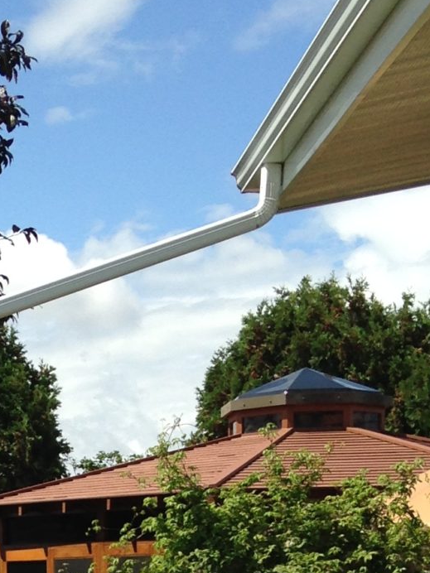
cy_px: 857
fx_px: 2021
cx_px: -29
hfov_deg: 12.0
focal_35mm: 122
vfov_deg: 15.0
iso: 50
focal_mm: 4.12
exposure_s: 1/1506
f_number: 2.4
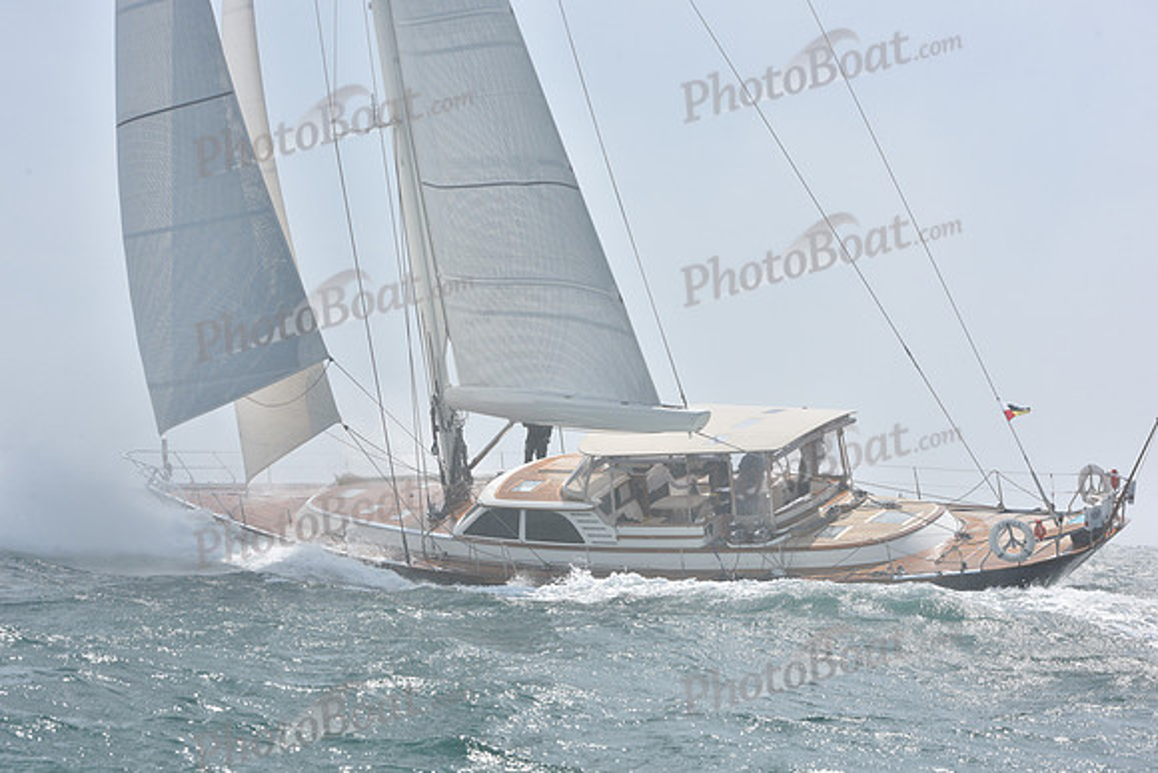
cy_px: 386
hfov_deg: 28.8
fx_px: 2252
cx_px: 579
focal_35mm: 70
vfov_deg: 19.5
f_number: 13
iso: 320
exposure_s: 1/800
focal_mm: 70
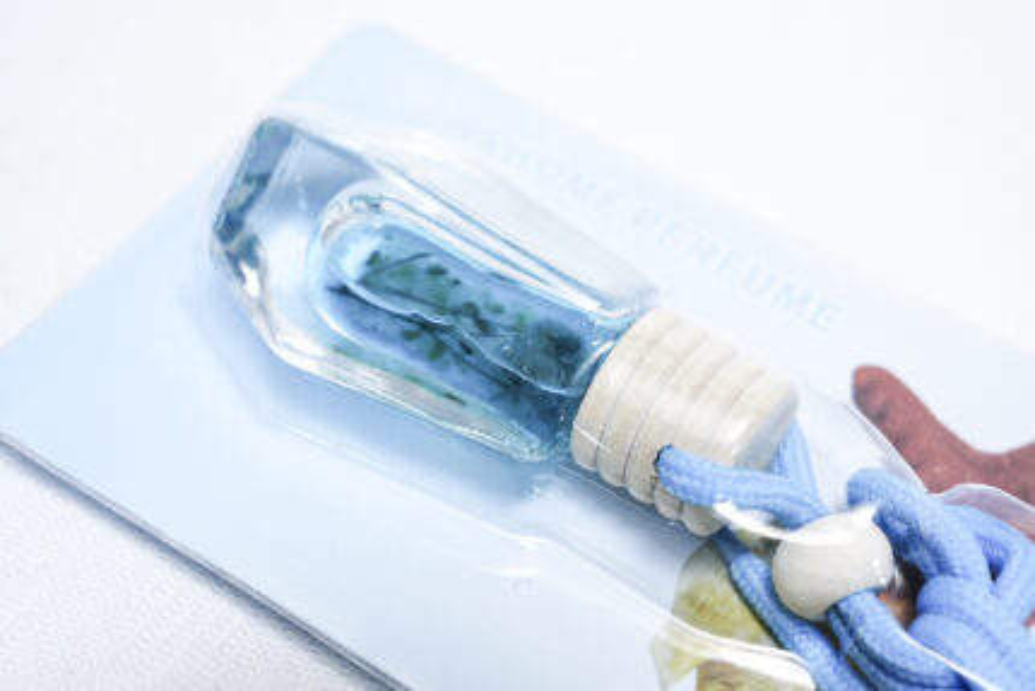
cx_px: 518
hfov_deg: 28.8
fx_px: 2013
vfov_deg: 19.5
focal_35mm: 70
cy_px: 346
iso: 3200
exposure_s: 1/250
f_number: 8
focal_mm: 70
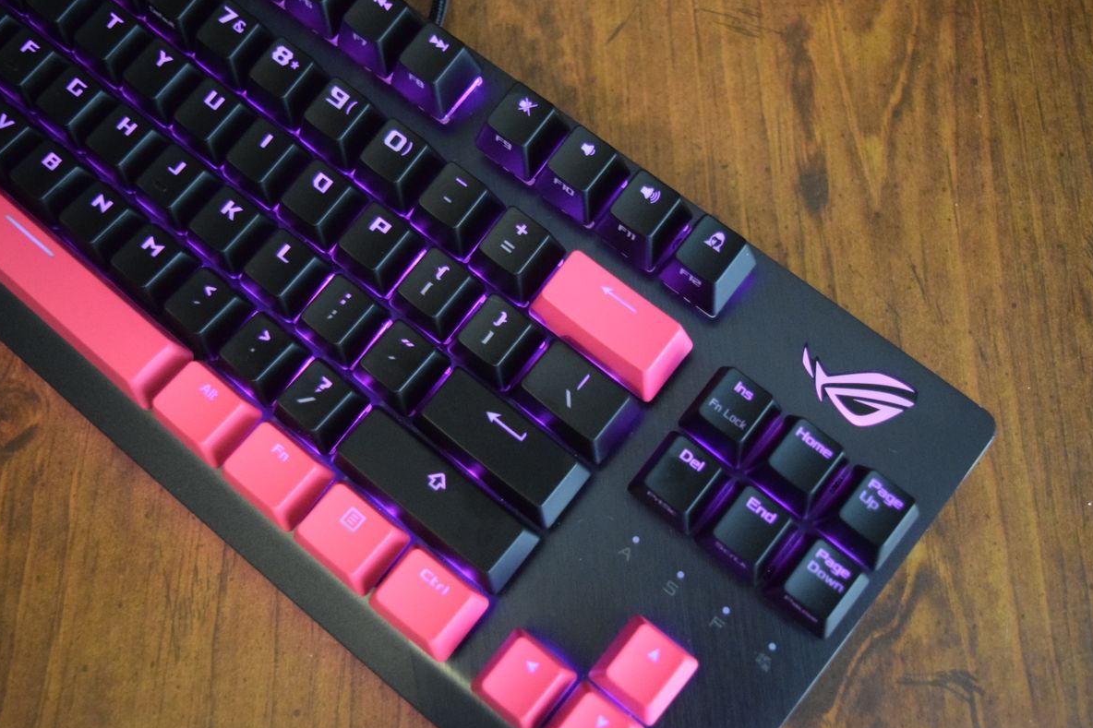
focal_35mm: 41
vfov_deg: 33.0
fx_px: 1231
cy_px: 347
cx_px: 580
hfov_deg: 47.9
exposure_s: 1/60
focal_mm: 25
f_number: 4
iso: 5600
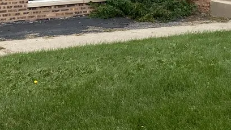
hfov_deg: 21.2
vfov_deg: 11.7
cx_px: 58
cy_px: -43
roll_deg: +1.8
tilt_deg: -3.8
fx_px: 612
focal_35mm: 100
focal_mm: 4.25
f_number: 1.8
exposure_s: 1/1464
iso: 32
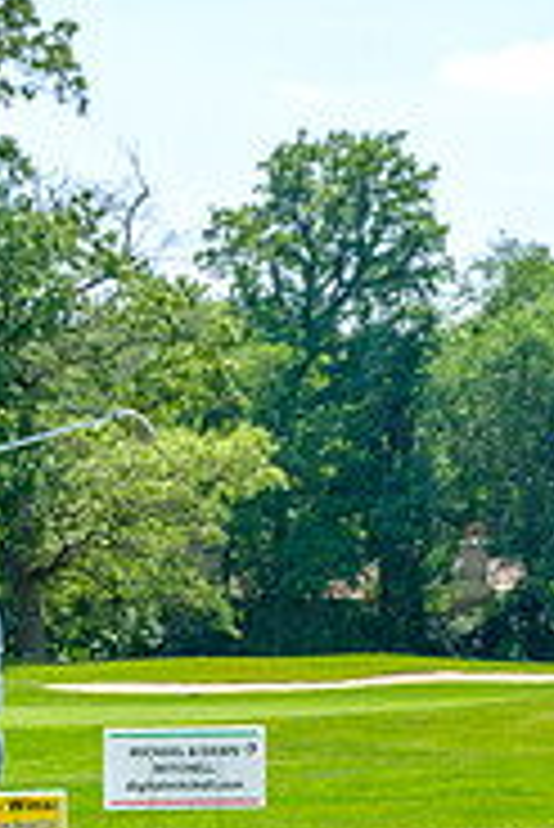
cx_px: 59
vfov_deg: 15.4
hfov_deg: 10.4
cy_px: 680
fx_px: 3041
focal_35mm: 132
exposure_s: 1/320
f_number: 5.6
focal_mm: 35.8
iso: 200
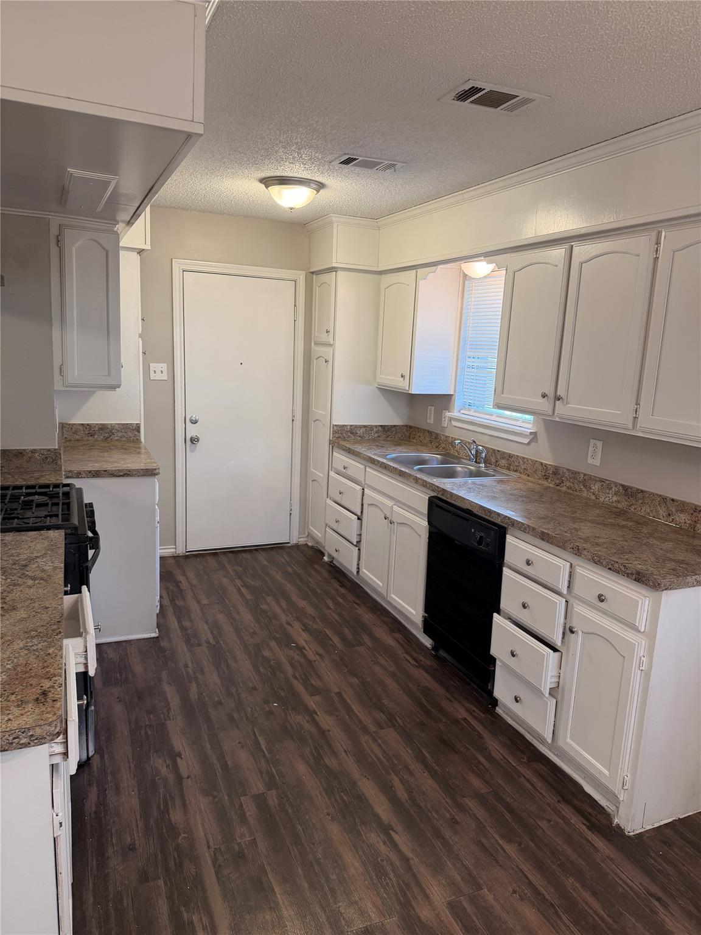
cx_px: 350
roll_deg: -2.8
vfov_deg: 71.6
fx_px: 648
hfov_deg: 56.8
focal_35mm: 24
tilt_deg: -10.4
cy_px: 468
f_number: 1.78
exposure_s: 1/60
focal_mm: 6.76
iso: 125
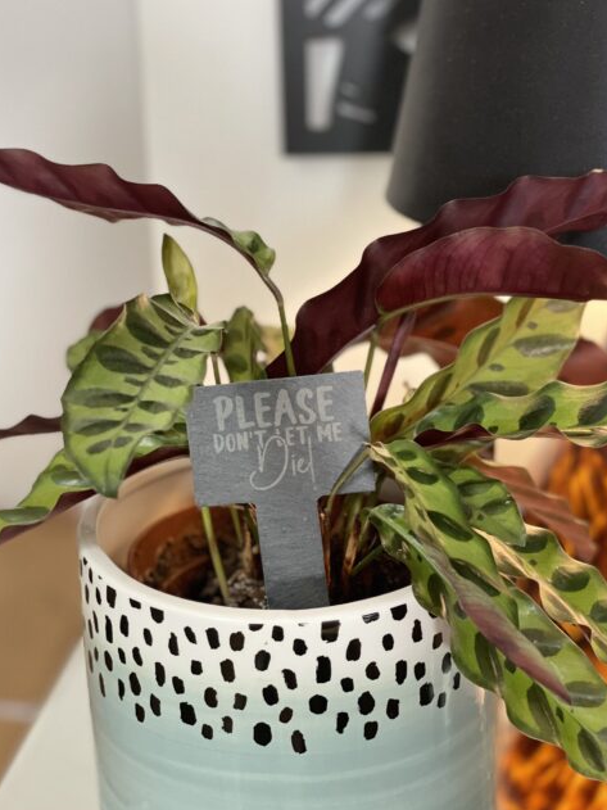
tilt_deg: -18.4
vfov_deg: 34.9
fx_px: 1286
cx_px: 294
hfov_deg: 26.5
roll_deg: +2.0
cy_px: 408
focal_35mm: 55
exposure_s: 1/40
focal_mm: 6
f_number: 2
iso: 400
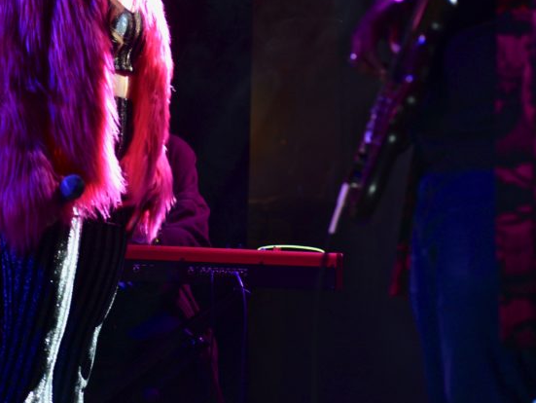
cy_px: 88
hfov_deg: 15.7
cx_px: 195
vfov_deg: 11.8
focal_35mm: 125
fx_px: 1937
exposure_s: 1/40
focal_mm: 70
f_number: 2.8
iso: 640
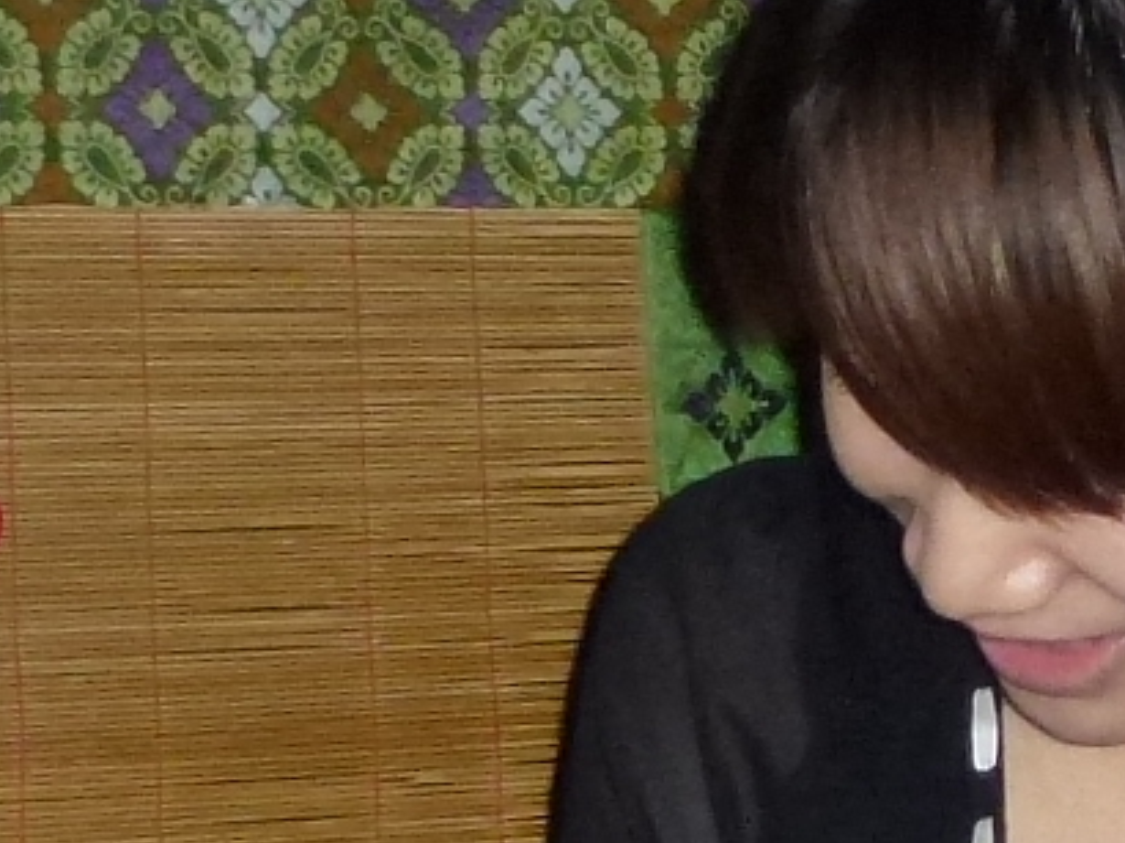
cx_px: 1594
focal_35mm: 225
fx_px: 7308
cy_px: 503
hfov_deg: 8.6
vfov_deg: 6.6
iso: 320
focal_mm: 6.4
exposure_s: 1/60
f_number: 3.7
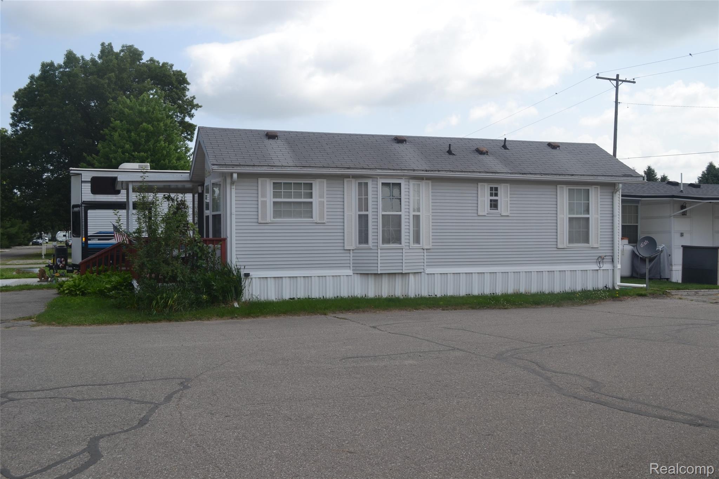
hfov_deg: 53.1
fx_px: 719
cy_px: 240
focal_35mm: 36
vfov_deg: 36.9
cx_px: 360
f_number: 8
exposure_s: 1/200
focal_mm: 24
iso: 100
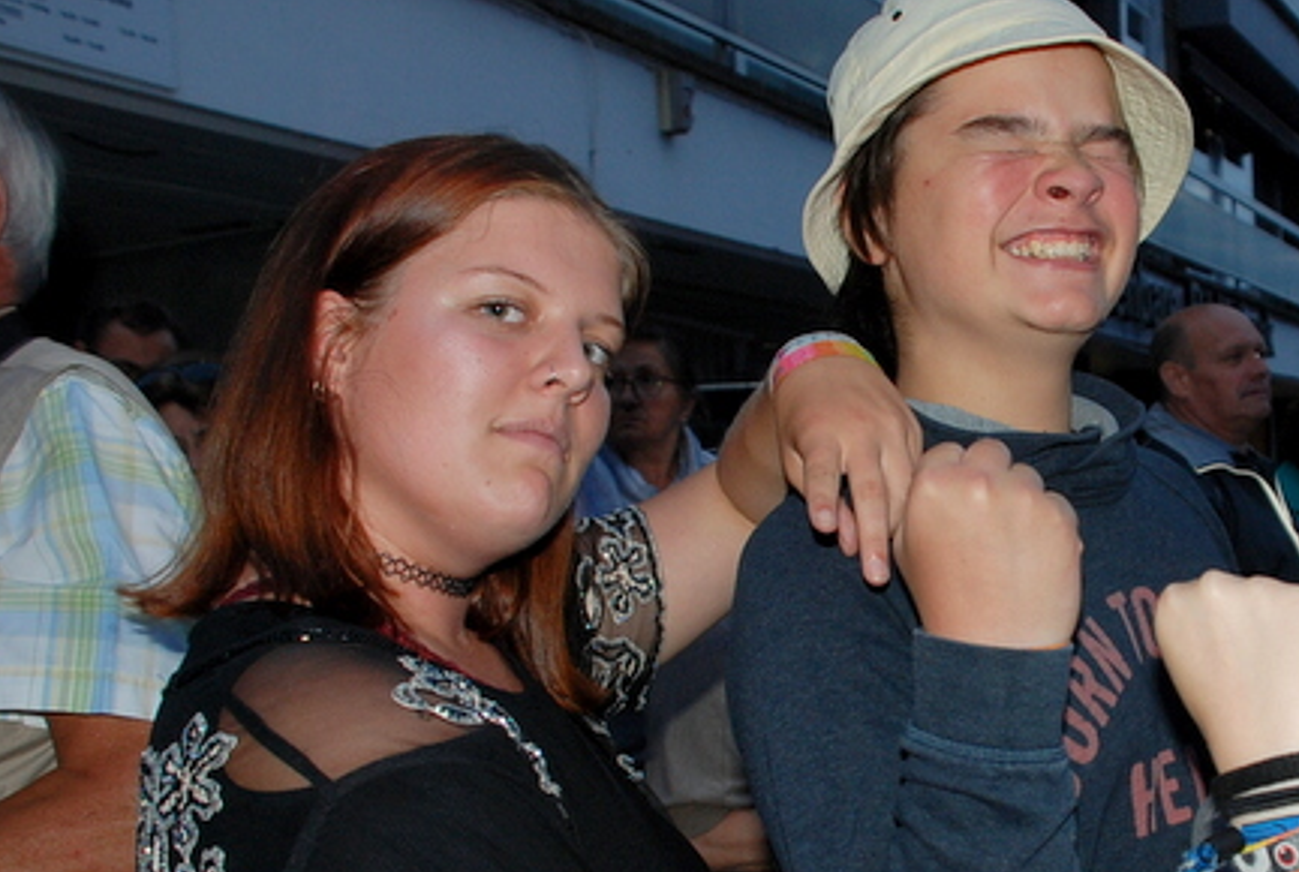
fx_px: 1808
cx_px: 1043
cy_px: 678
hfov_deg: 38.0
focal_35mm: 50
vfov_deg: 26.7
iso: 320
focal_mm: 20
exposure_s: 1/60
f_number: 3.8
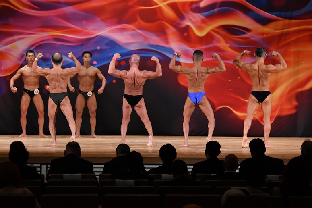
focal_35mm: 135
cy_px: 104
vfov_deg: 10.2
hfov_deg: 15.2
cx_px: 156
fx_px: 1169
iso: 3200
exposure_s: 1/400
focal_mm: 90
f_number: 5.6
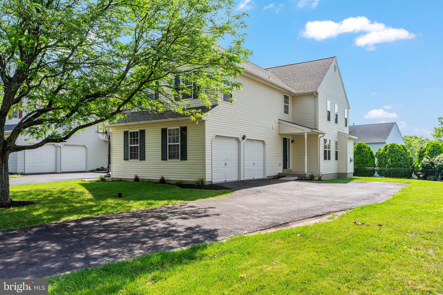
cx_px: 222
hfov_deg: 69.4
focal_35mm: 26
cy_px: 148
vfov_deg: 49.5
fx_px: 320
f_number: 7.1
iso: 160
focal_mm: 26
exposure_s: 1/400
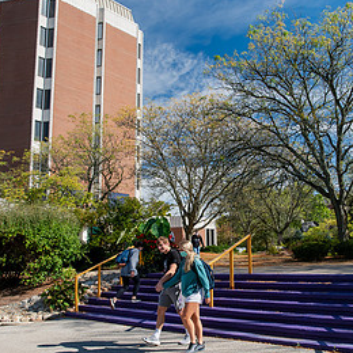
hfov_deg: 45.8
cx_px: 213
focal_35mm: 36
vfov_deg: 45.9
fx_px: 415
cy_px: 203
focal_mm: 19
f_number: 7.1
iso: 500
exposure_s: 1/320
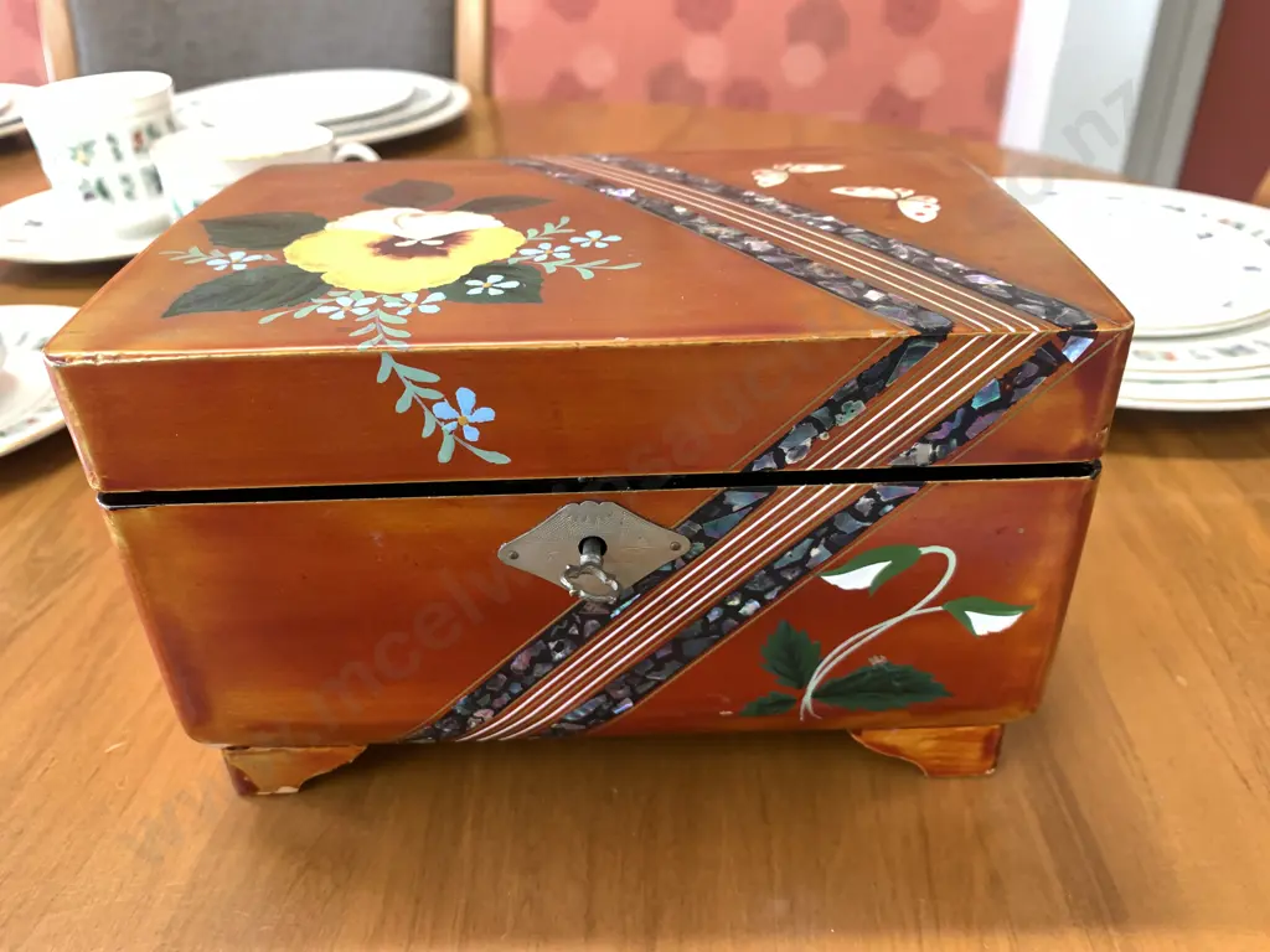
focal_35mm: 26
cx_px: 635
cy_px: 476
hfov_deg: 67.3
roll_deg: +1.7
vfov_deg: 53.1
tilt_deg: -32.1
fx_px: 954
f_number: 1.8
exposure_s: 1/50
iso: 125
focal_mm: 4.25
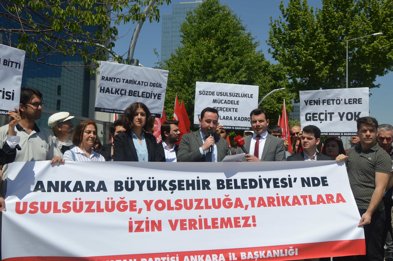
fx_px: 409
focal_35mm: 38
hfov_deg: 51.3
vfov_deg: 35.4
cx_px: 196
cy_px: 130
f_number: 10
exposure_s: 1/400
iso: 100
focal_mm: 25
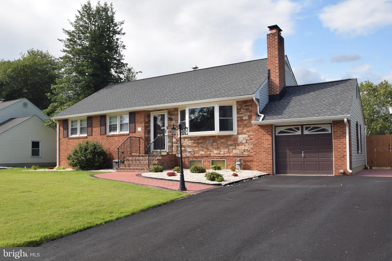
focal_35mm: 30
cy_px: 130
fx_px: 327
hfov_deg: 61.9
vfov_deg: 43.6
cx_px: 196
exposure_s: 1/200
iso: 100
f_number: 8
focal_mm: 20
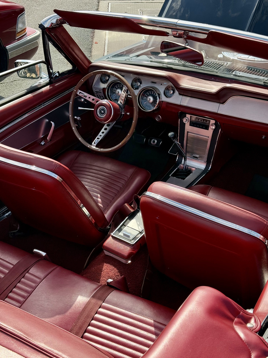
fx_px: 495
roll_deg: -0.6
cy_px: 179
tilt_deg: -34.4
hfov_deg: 30.3
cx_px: 134
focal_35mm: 48
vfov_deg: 39.7
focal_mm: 6.76
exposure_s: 1/1242
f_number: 1.78
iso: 80
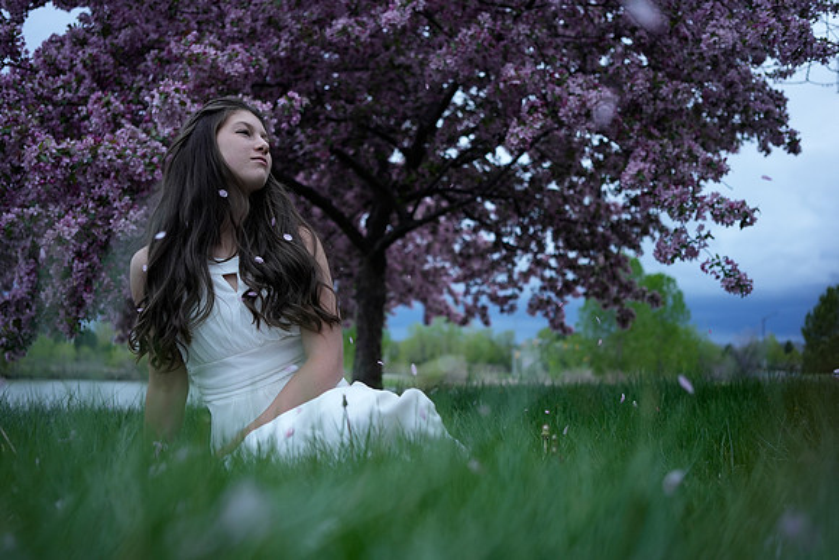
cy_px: 280
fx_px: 816
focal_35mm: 35
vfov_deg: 37.9
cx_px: 420
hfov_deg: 54.4
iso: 400
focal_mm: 35
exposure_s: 1/500
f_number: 2.8
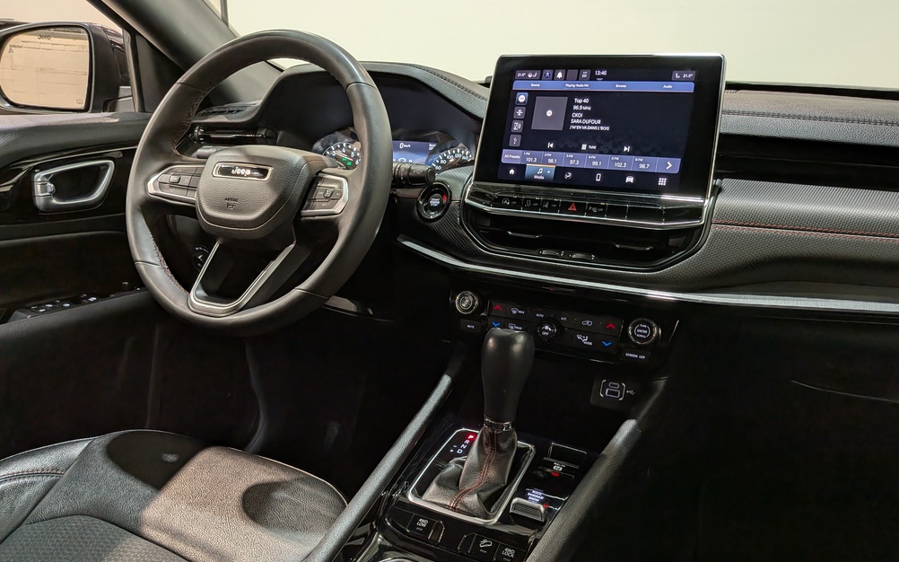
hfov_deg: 70.4
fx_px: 637
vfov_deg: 47.6
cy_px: 294
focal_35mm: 26
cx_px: 453
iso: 105
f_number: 1.7
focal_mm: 4.53
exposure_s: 1/60
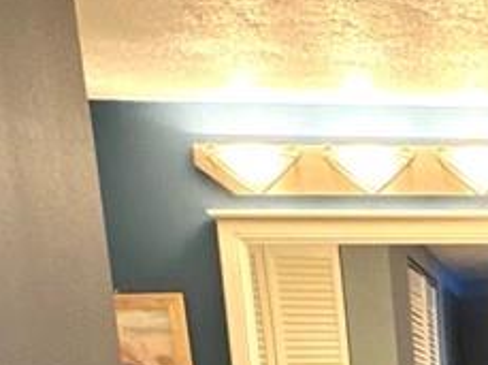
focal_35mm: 98
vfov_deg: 13.7
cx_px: 953
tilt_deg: -11.4
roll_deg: +1.0
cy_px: 617
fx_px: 1379
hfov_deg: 16.0
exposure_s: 1/60
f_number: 2.2
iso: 200
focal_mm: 2.22
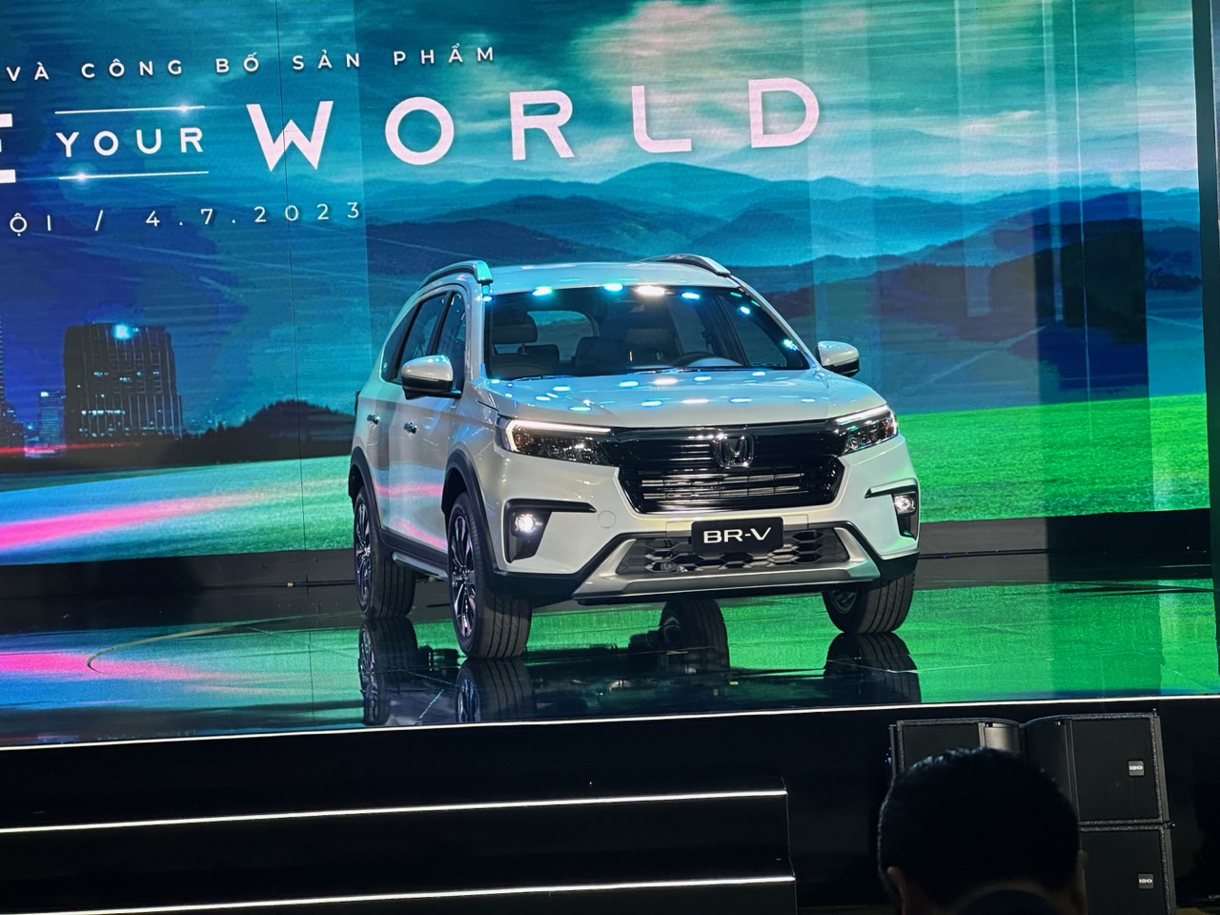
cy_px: 458
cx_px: 610
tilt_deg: -1.2
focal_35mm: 77
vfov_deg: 19.1
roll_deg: +2.5
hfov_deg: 25.3
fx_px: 2714
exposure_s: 1/129
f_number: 2.8
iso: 160
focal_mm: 9
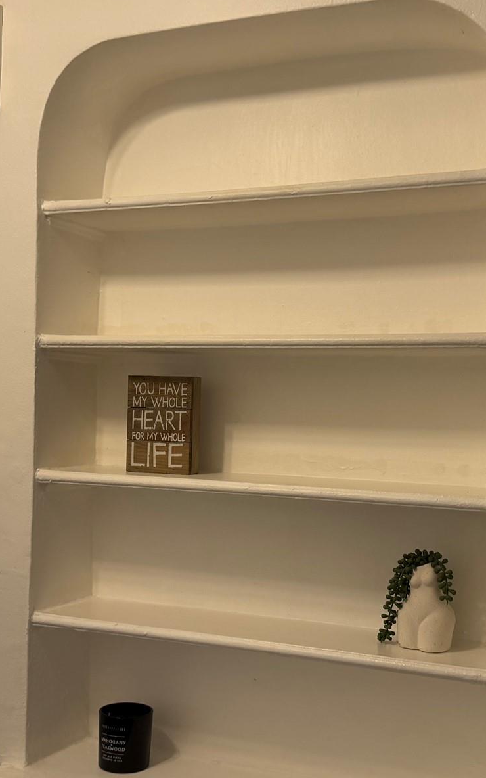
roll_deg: -1.3
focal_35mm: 44
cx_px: 249
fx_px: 932
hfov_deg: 29.2
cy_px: 421
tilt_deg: -1.1
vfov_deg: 45.2
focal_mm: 6.76
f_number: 1.78
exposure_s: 1/60
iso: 100
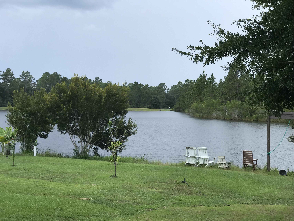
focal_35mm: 57
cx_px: 147
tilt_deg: -1.8
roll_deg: -1.4
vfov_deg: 25.7
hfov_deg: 33.8
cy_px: 110
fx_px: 484
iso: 20
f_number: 2.8
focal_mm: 6.6
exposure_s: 1/280
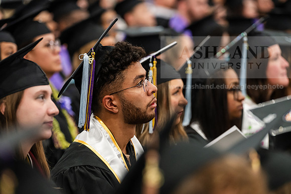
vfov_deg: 6.9
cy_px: 97
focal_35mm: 200
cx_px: 146
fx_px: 1617
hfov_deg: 10.3
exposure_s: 1/200
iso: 4000
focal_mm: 200
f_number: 4
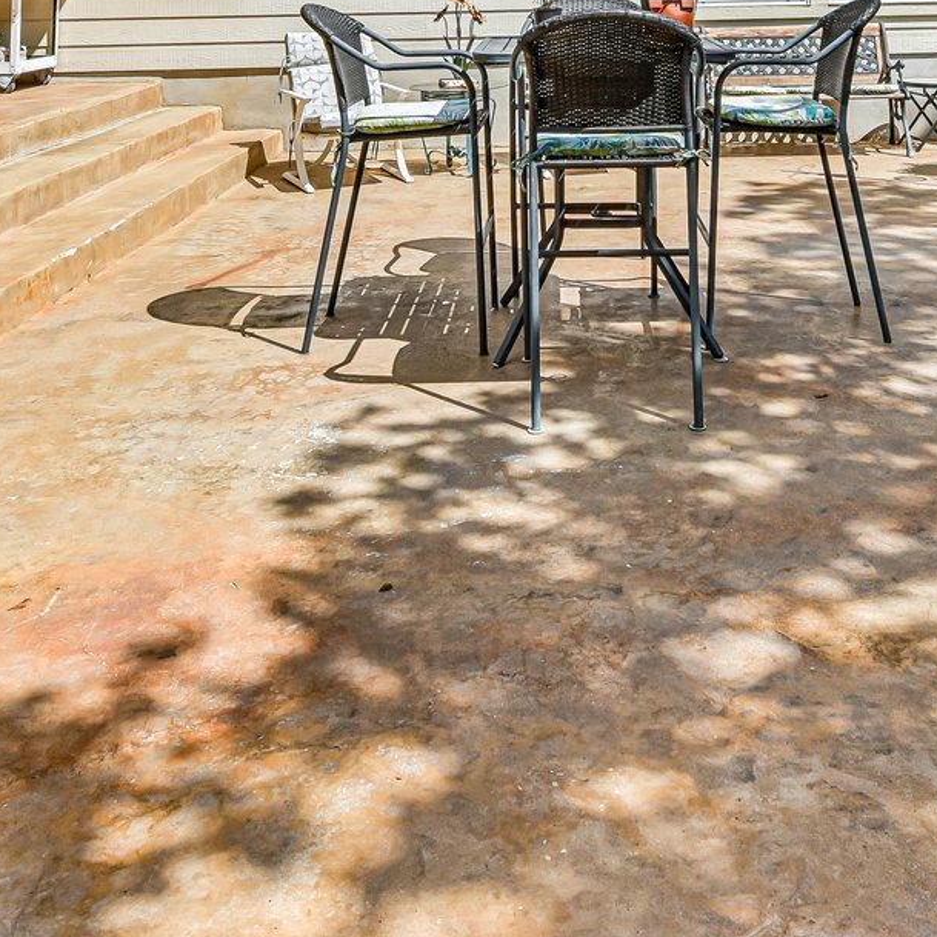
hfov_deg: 41.6
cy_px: -56
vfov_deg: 36.4
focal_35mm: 40
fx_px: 1225
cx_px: 586
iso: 100
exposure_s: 1/250
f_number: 8
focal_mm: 14
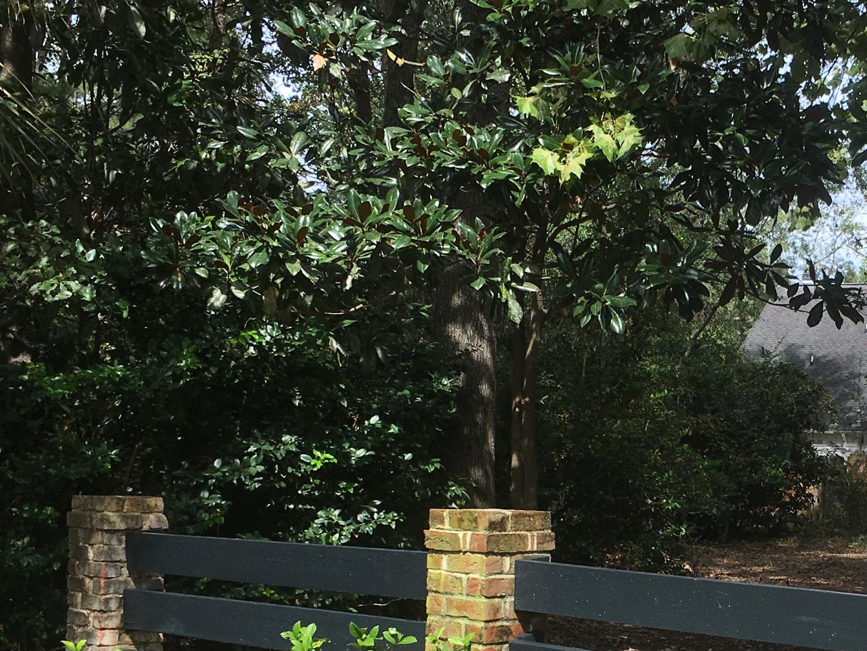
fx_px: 1578
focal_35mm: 63
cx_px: 708
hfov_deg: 29.9
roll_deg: -2.2
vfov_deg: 23.0
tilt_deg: -0.8
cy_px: 500
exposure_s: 1/725
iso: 25
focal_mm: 4.15
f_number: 2.2
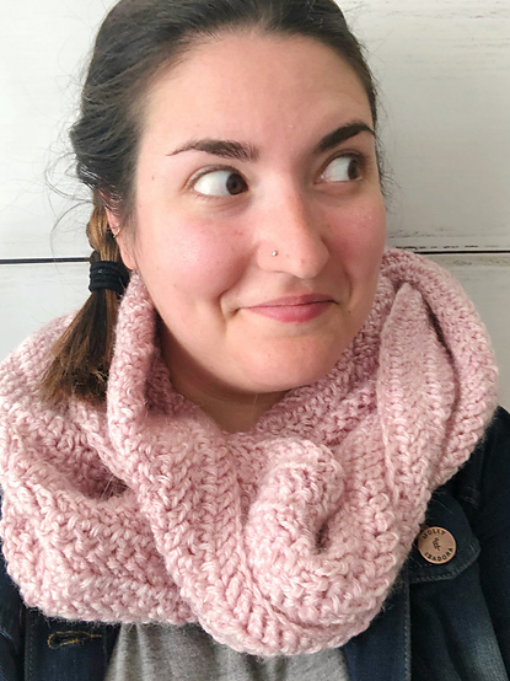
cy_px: 344
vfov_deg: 50.2
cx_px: 255
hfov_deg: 38.6
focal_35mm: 37
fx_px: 727
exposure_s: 1/60
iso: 100
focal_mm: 2.87
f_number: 2.2
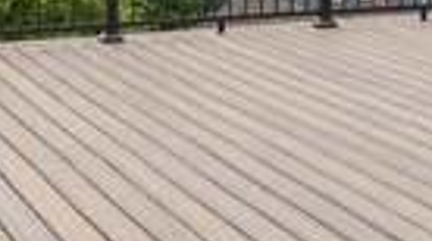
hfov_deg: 16.7
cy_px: -238
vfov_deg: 9.1
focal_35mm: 124
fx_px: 1418
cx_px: 495
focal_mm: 10
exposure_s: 1/320
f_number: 10
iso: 400
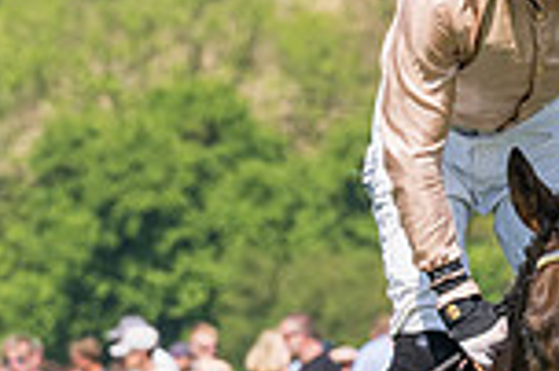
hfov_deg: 2.1
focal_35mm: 968
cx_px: 542
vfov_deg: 1.4
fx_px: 15015
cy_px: 456
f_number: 5
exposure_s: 1/1250
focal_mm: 125
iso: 200
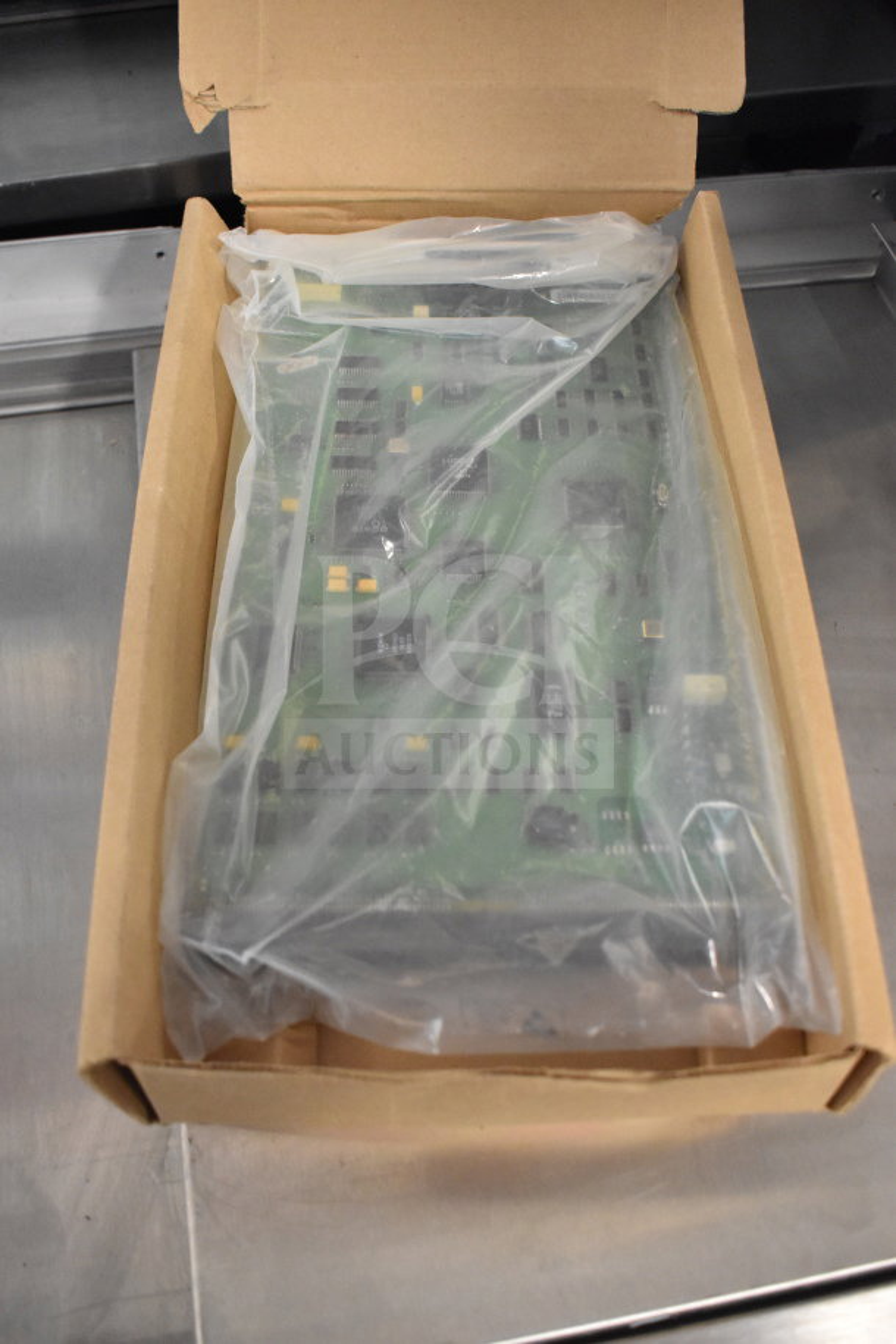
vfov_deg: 57.2
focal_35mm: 33
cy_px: 672
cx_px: 448
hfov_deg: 40.0
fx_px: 1232
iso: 4500
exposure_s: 1/40
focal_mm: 22
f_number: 3.8
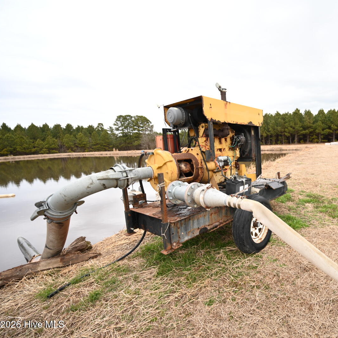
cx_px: 247
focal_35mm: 18
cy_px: 169
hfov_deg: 75.8
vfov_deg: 80.7
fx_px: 199
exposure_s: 1/20
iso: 80
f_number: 4
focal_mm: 14
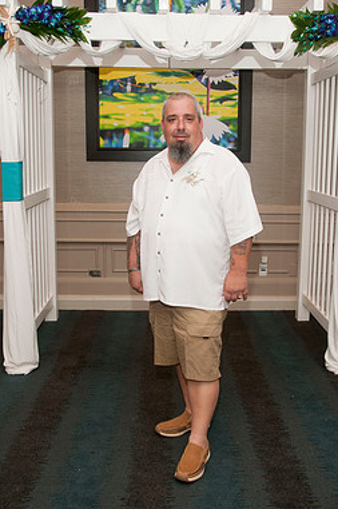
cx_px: 185
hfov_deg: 34.1
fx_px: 551
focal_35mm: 39
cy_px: 248
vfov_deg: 49.6
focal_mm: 22
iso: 400
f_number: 5.6
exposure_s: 1/60
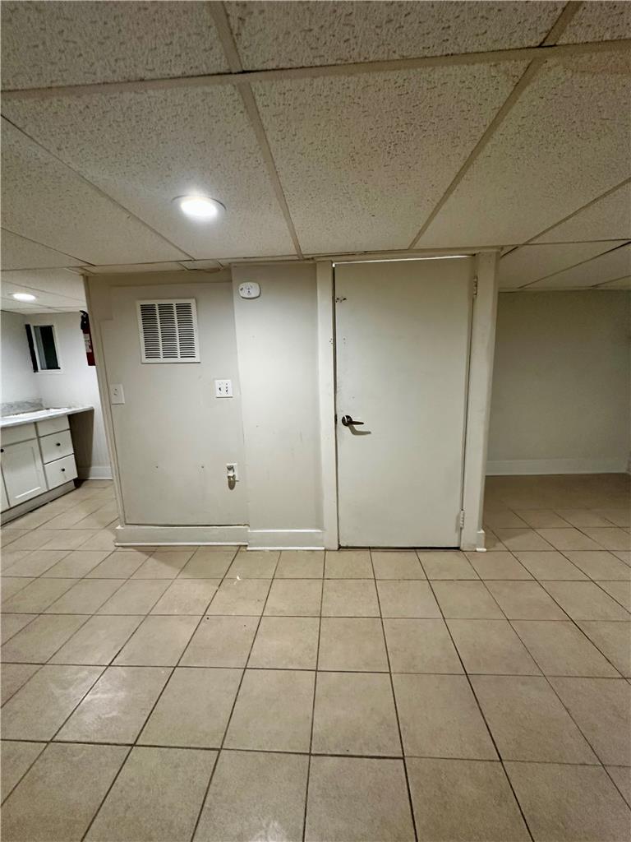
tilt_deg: -6.9
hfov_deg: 85.7
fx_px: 340
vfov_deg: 102.1
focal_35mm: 14
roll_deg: -0.2
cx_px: 316
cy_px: 421
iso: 250
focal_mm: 2.22
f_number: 2.2
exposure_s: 1/60
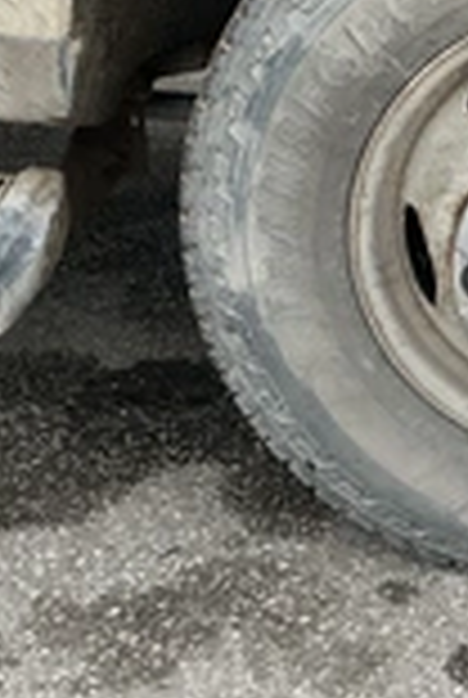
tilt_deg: -16.5
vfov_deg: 26.3
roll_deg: -6.1
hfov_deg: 17.3
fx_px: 1456
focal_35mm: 75
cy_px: 117
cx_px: 590
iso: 25
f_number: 1.8
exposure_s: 1/331
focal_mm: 3
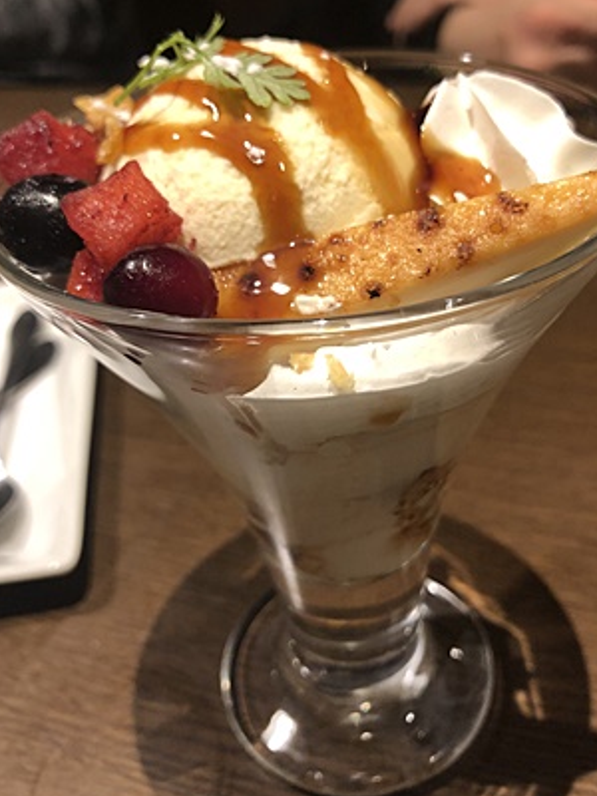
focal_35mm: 35
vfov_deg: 52.4
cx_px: 309
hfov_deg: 40.7
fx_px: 805
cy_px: 334
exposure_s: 1/15
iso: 40
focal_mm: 3.99
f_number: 1.8
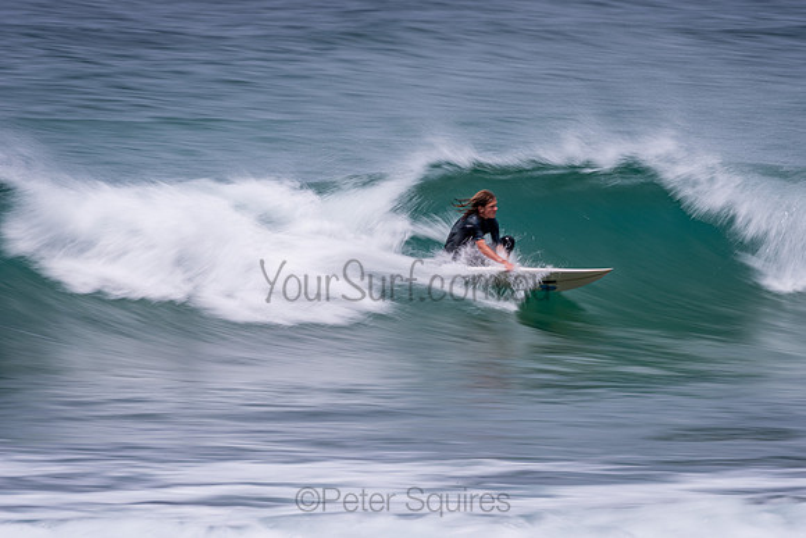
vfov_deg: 2.8
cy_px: 269
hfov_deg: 4.1
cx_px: 403
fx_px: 11197
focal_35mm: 500
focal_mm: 500
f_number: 18
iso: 64
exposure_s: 1/20
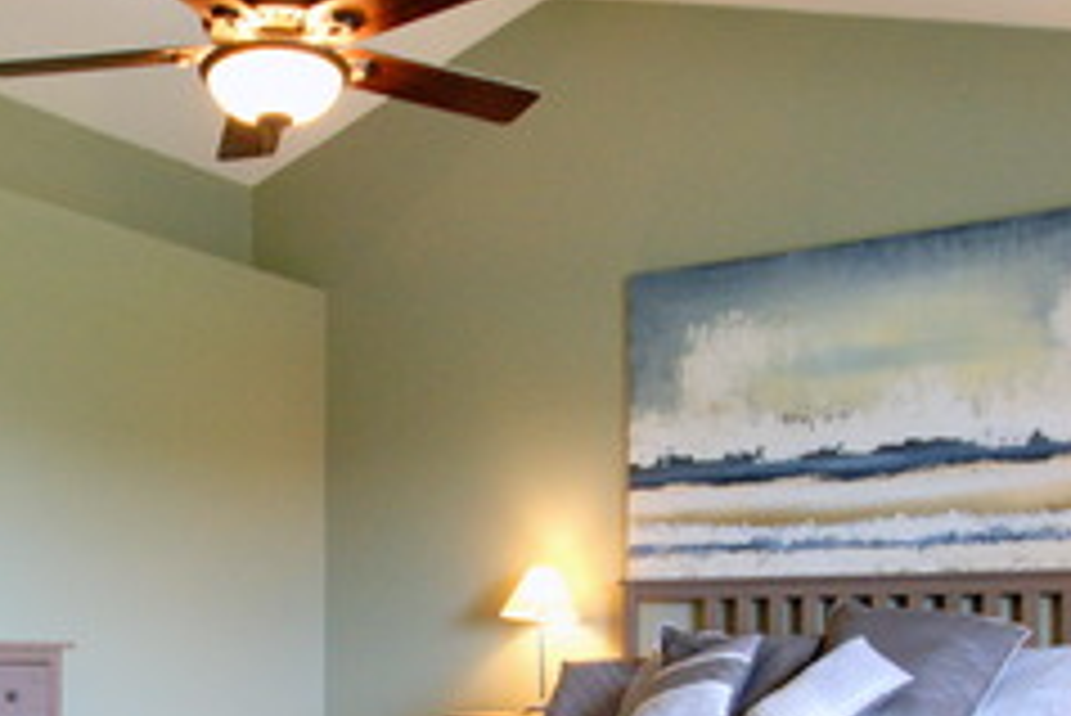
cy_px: 675
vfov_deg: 28.8
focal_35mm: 44
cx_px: 356
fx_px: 1320
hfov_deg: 43.5
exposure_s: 1/20
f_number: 4.5
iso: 400
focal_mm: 11
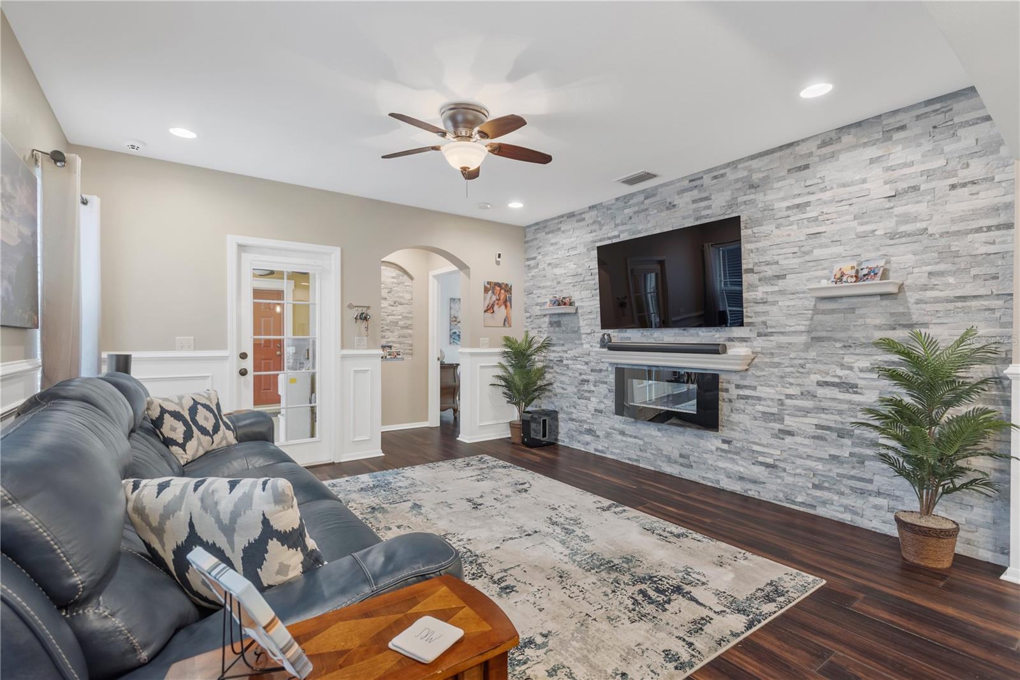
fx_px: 482
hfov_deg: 93.3
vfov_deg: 70.5
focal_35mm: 17
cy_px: 340
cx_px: 510
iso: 400
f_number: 5.6
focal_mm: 17
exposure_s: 1/6
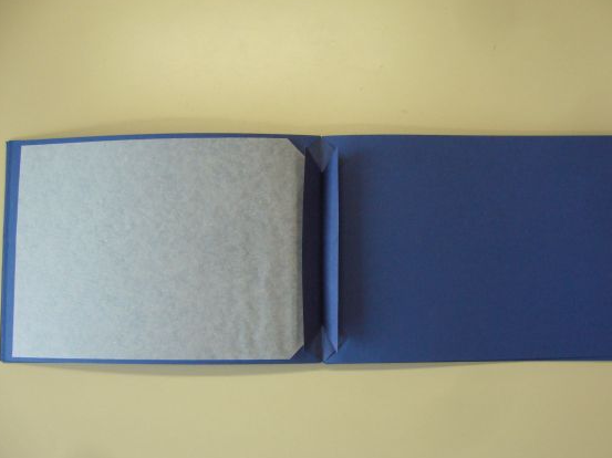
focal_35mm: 38
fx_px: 671
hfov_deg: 49.0
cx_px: 324
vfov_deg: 37.7
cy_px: 237
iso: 200
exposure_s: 1/30
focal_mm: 5.8
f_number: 2.8
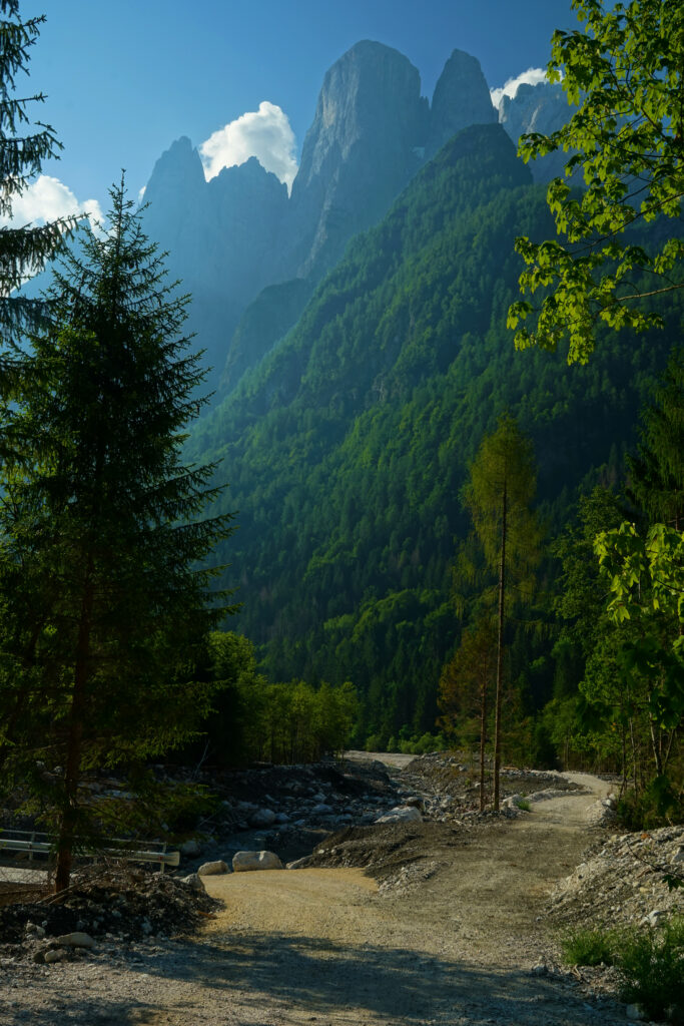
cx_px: 342
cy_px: 513
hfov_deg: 40.0
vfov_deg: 57.2
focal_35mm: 33
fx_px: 940
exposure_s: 1/125
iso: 125
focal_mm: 33
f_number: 11
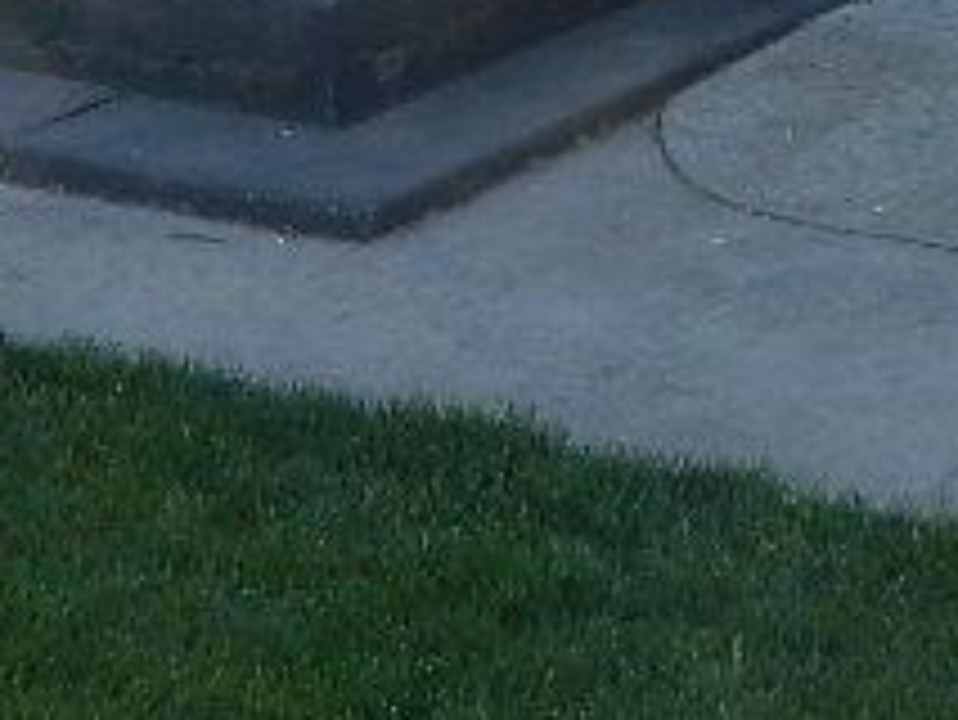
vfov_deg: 11.1
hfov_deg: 16.3
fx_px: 3323
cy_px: -788
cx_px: 738
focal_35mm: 120
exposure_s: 1/250
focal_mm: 4.5
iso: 80
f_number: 3.1
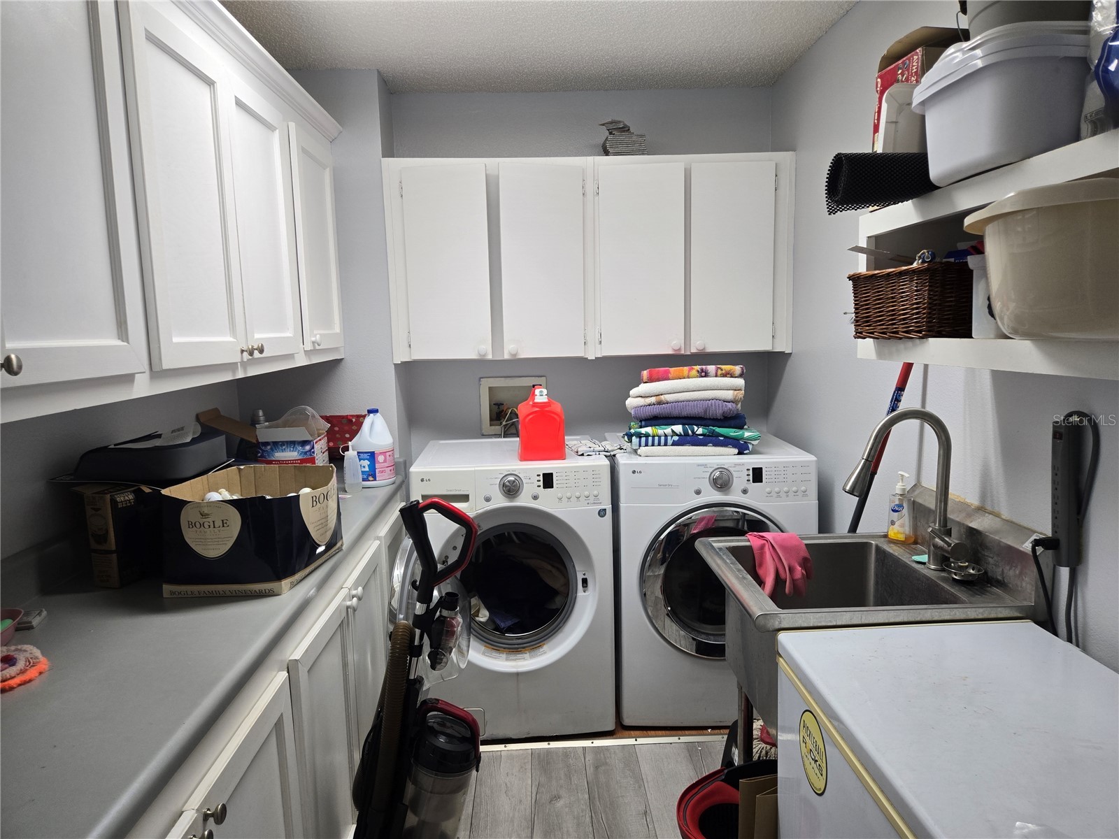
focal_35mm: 23
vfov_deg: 58.9
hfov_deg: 73.9
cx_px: 560
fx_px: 744
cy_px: 420
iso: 100
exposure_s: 1/120
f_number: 1.8
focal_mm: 5.4
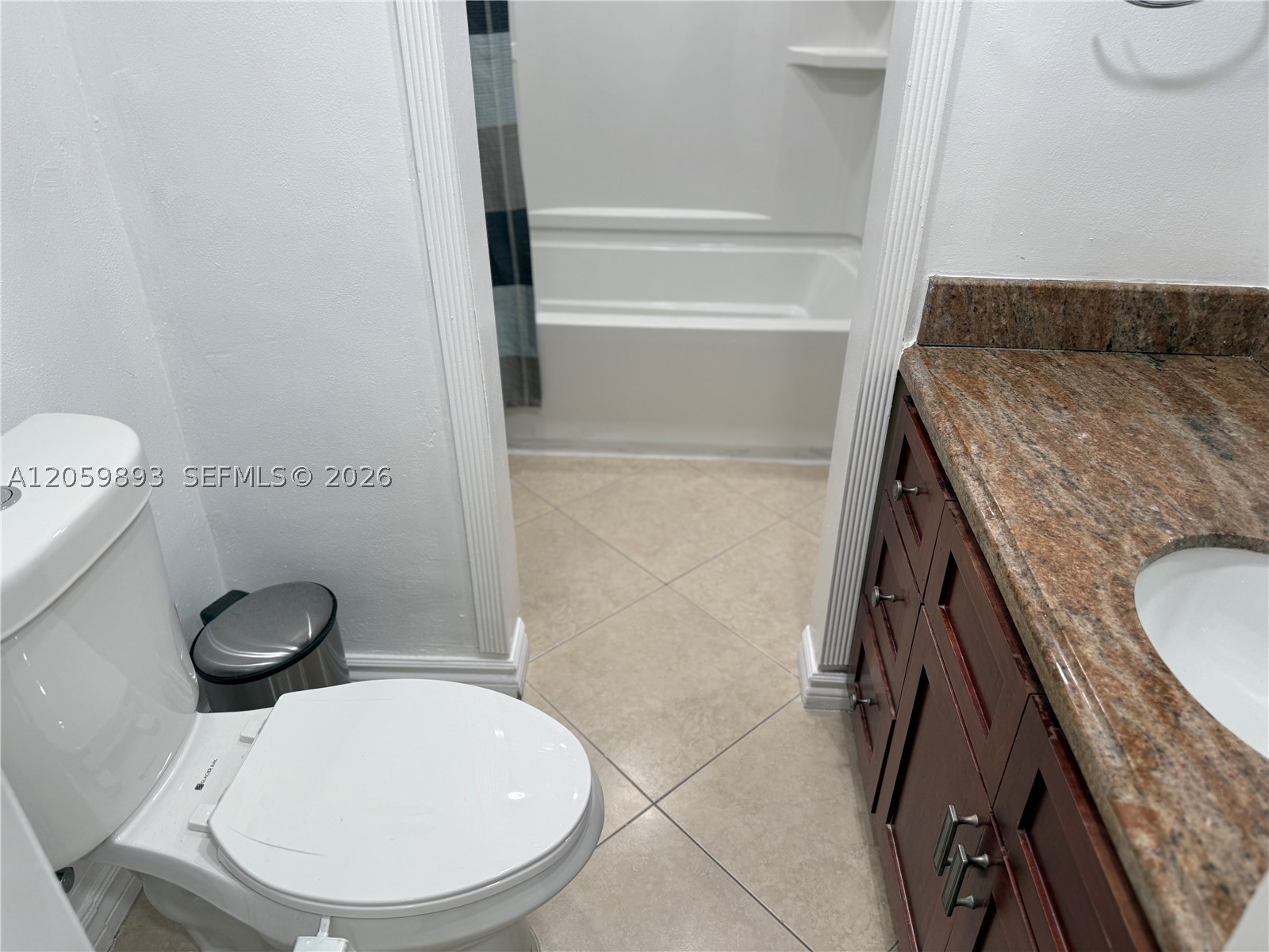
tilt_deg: -30.6
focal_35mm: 24
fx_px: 880
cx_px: 634
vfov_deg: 56.8
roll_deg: -0.5
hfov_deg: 71.6
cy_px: 476
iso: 100
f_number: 1.78
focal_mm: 6.76
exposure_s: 1/120
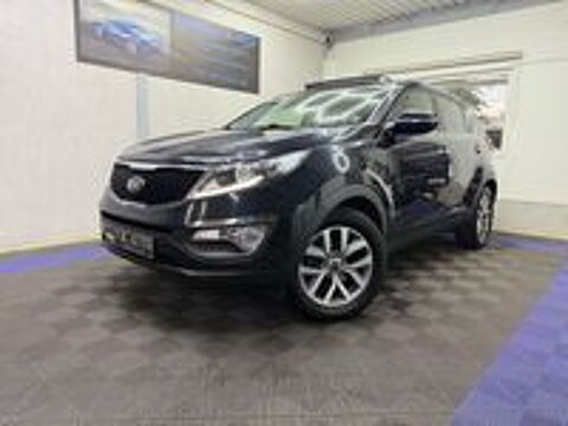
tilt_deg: -8.7
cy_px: 213
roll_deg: -1.4
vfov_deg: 56.8
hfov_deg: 71.6
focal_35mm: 24
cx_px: 284
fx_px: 394
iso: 200
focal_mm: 6.76
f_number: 1.78
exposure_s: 1/87
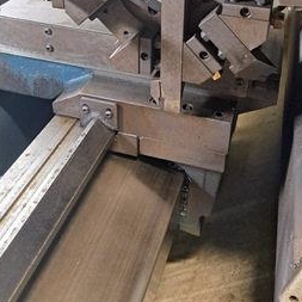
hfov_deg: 39.9
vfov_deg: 37.2
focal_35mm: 42
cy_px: 24
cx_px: 178
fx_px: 415
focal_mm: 5.23
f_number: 1.8
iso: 200
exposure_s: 1/60
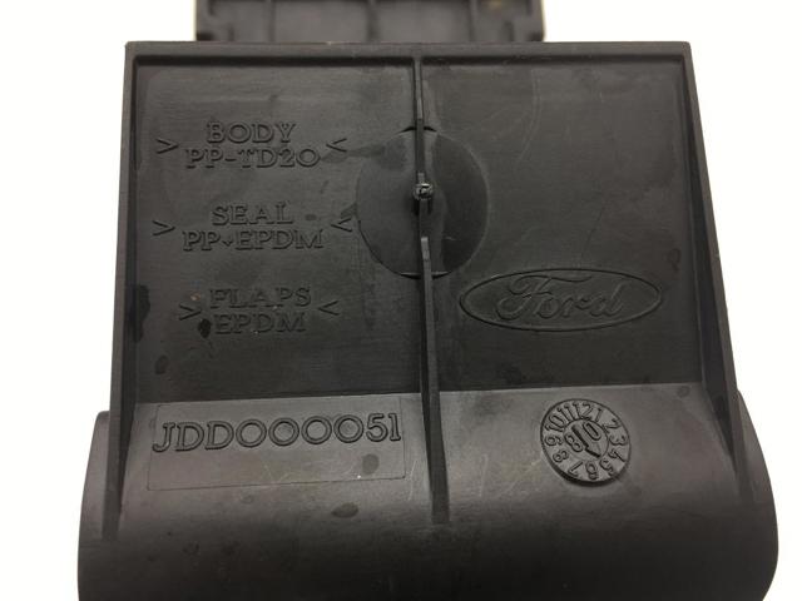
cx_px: 401
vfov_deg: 48.2
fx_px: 672
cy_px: 300
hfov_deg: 61.7
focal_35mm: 29
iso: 40
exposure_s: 1/100
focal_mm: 4.15
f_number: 2.2
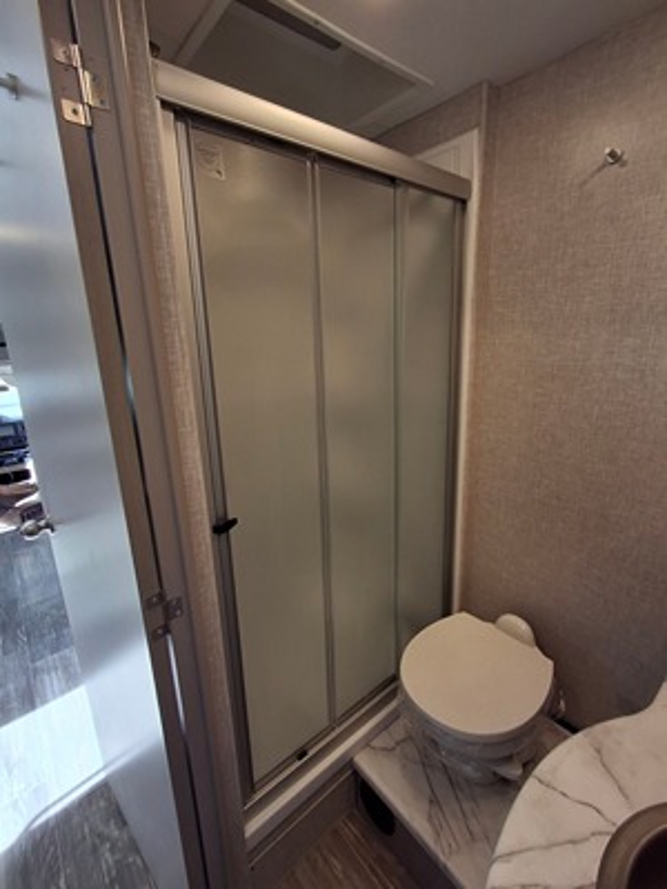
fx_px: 411
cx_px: 334
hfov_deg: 78.1
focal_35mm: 16
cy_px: 444
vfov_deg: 94.5
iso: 40
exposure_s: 1/100
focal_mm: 1.64
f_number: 2.2
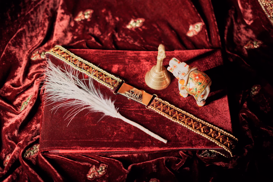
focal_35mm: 50
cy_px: 91
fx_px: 379
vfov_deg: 27.0
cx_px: 136
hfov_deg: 39.6
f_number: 2
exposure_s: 1/250
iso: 2000
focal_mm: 50
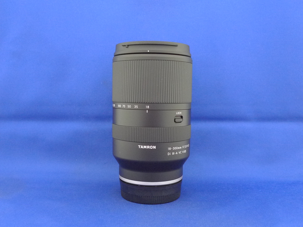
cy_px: 114
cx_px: 152
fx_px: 306
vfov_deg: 40.7
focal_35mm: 35
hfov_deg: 52.6
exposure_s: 1/30
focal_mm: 5.1
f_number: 2
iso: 400
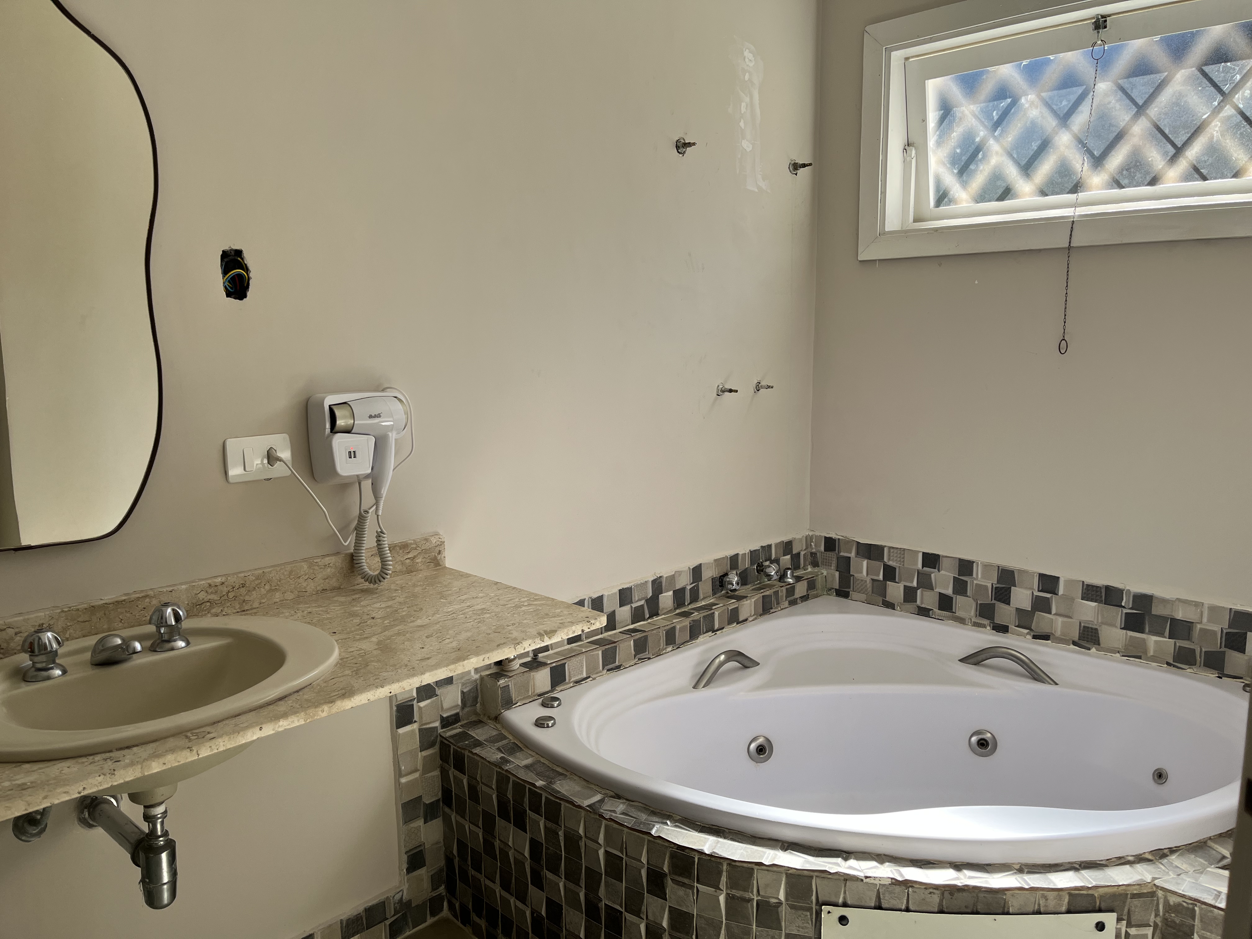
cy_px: 470
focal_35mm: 26
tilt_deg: -7.7
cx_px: 626
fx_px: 940
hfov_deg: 67.3
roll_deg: +1.9
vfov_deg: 53.1
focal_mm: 5.1
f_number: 1.6
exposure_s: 1/232
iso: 40
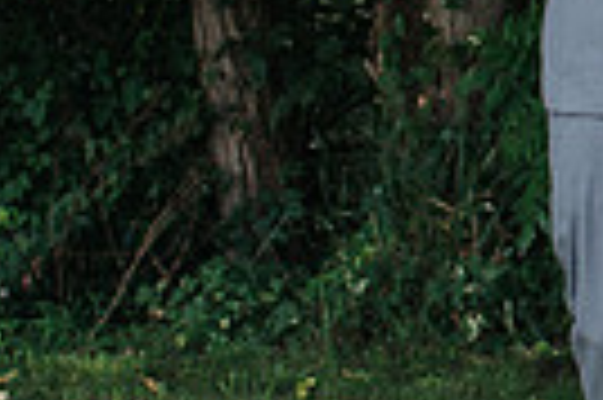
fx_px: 2811
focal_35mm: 168
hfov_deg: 11.6
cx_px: 979
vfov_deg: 8.1
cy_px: -72
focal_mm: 35
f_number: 2.8
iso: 125
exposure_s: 1/500
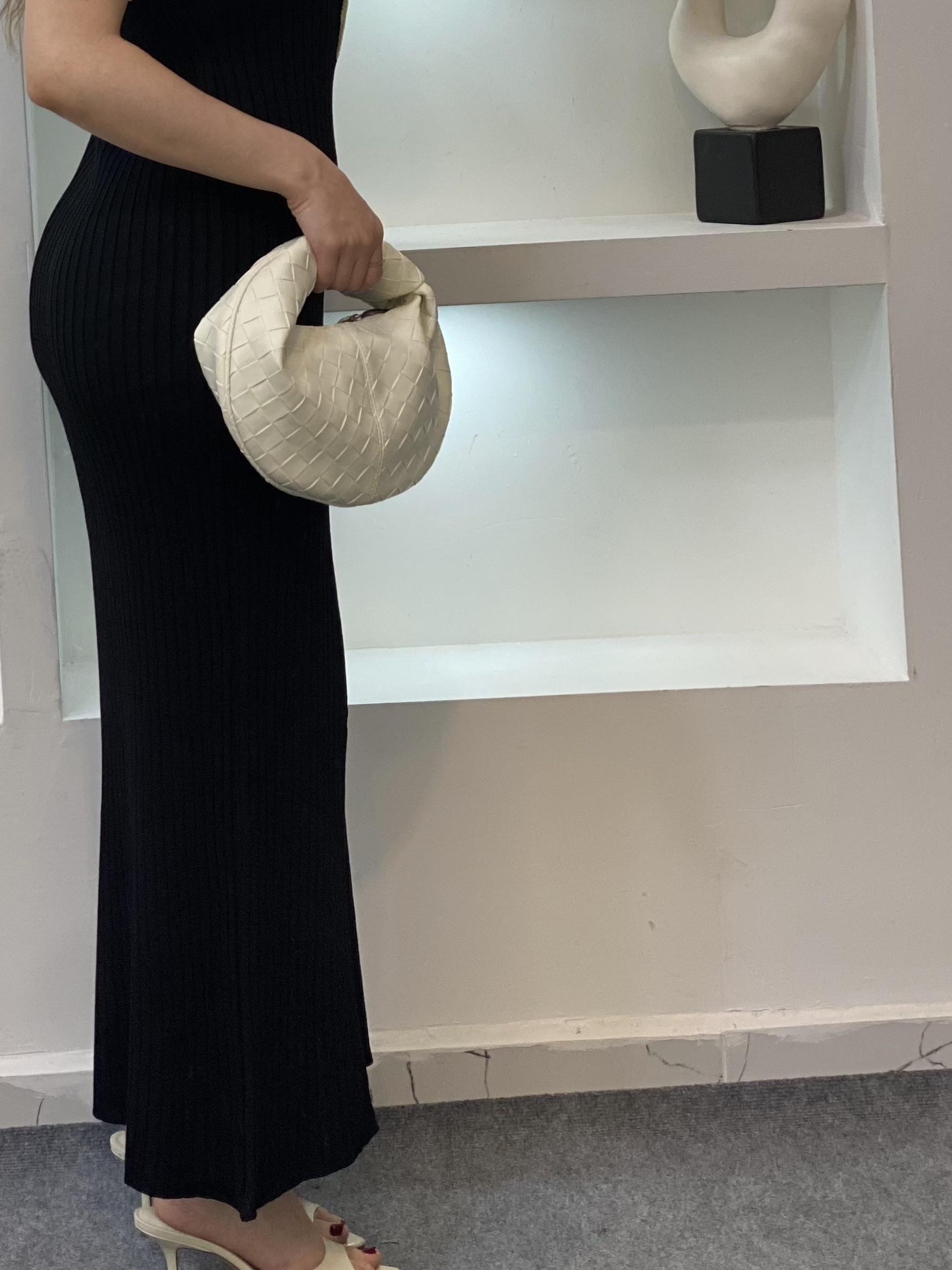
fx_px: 3191
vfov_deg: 22.2
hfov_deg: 16.9
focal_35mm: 87
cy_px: 268
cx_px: 216
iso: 100
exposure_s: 1/122
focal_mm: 6
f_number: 2
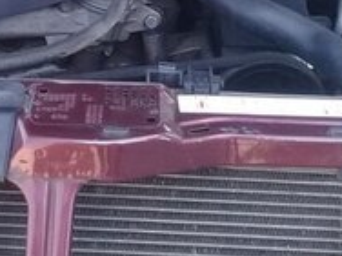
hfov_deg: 17.9
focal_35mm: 109
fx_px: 1077
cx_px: 67
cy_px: -117
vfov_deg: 12.9
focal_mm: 3.3
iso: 64
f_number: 2.2
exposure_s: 1/100
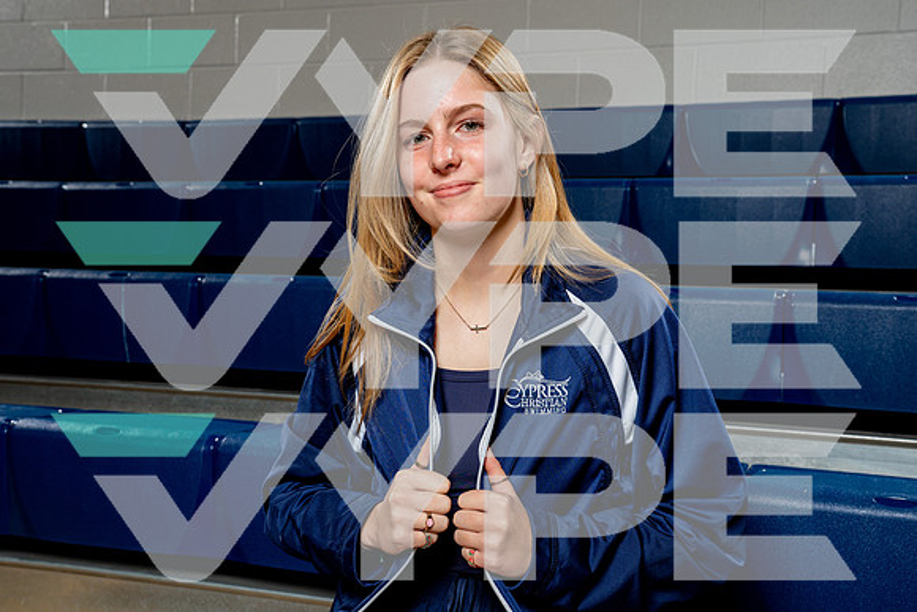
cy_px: 306
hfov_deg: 43.6
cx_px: 458
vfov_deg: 29.9
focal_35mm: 45
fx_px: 1146
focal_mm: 45
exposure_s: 1/250
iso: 320
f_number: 8
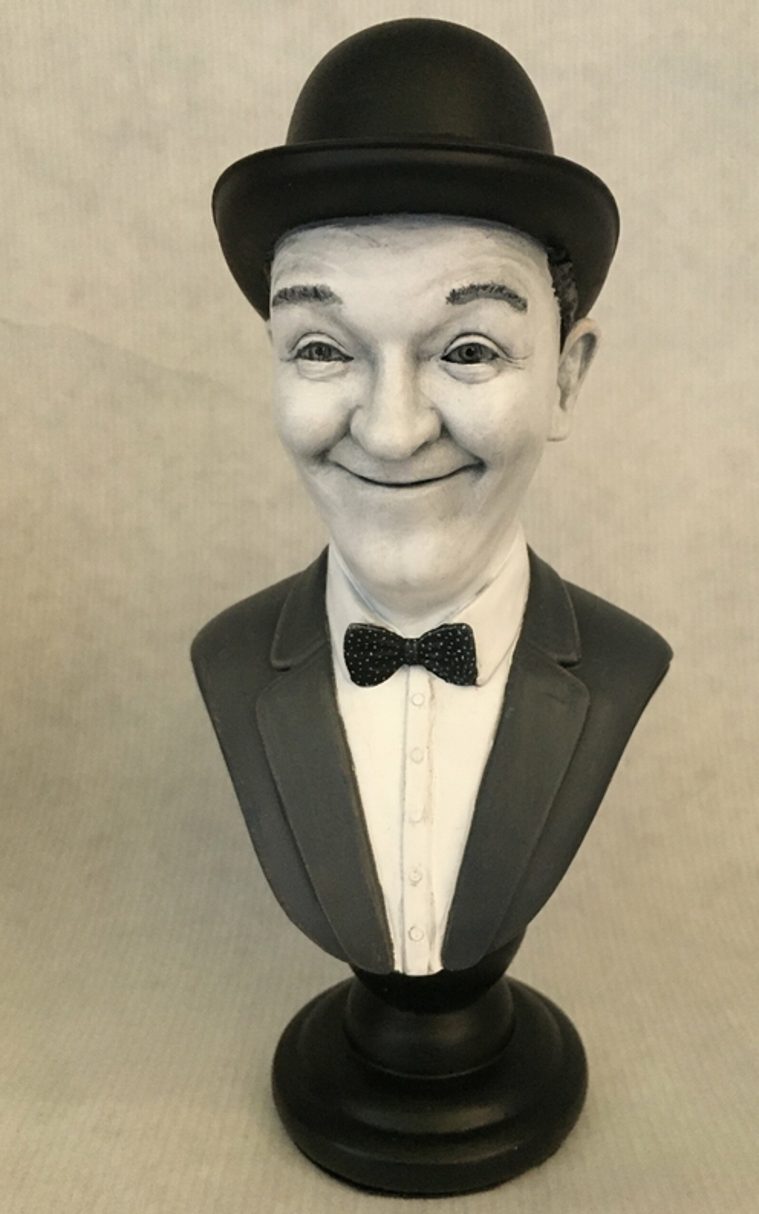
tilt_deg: -13.8
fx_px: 1025
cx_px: 442
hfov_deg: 40.5
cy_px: 609
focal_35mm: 31
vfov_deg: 61.2
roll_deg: -0.1
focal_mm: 4.15
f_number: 2.2
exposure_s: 1/17
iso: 200
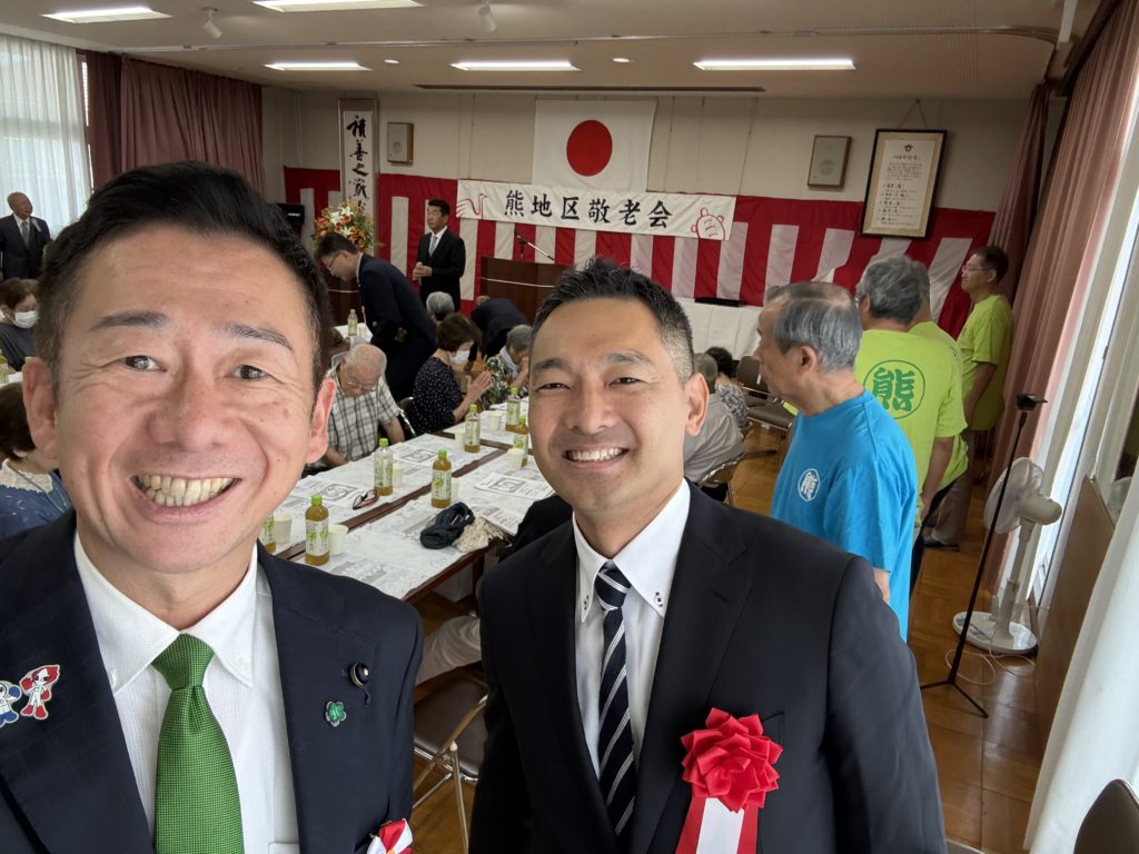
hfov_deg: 73.9
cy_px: 427
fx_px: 757
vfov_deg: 58.9
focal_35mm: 23
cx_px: 570
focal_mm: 2.69
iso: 64
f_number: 1.9
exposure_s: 1/122
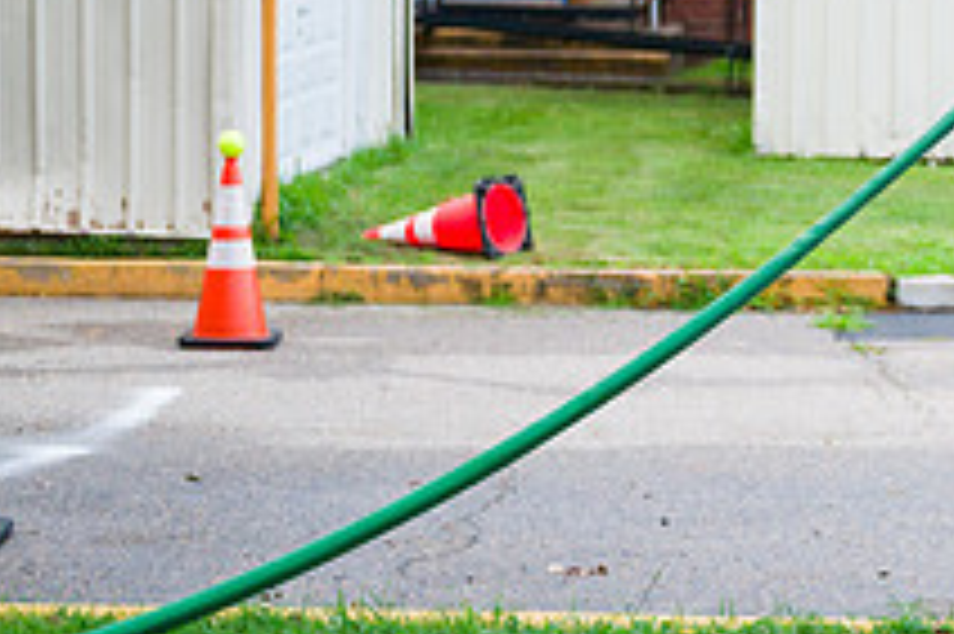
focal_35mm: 142
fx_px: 3760
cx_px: 1148
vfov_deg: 9.6
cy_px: 189
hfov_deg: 14.0
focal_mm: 52
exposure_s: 1/250
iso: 500
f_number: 3.2
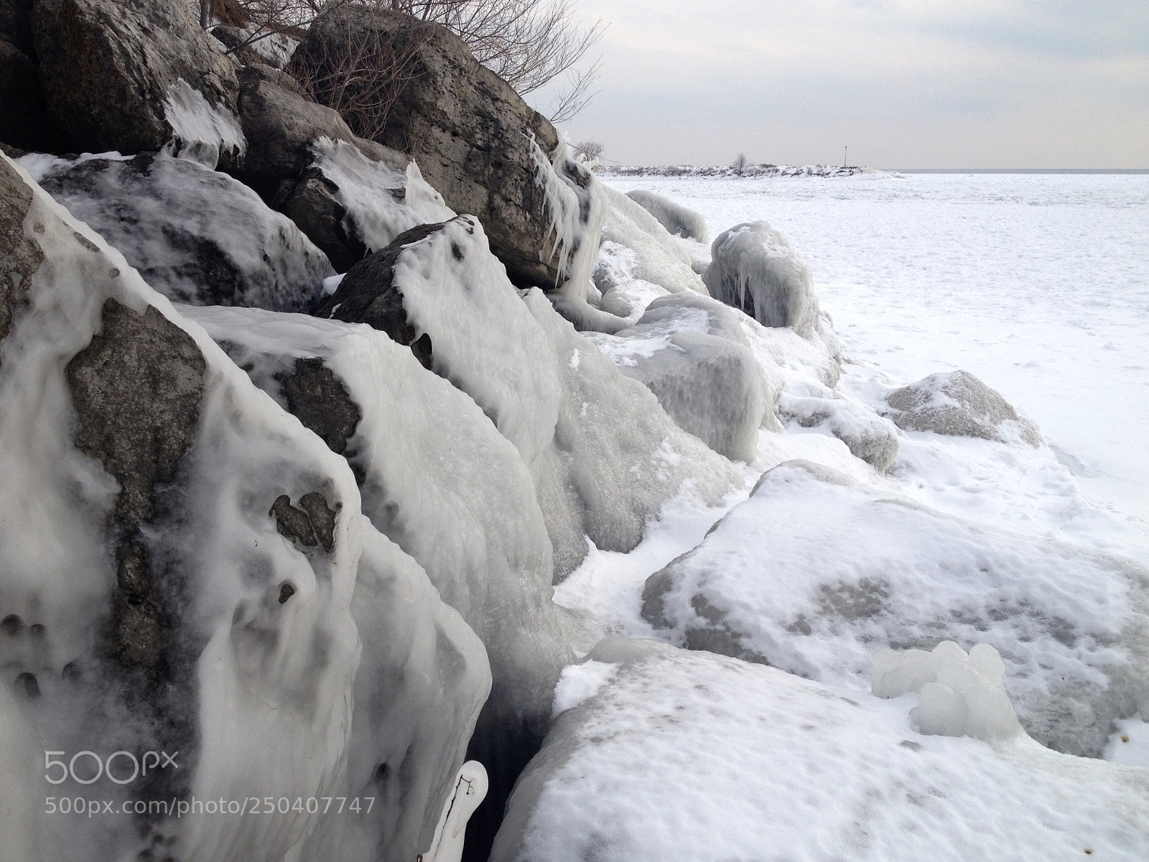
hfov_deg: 52.6
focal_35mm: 35
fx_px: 1162
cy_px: 431
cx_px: 574
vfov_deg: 40.7
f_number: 2.4
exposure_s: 1/1175
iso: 50
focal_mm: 4.28
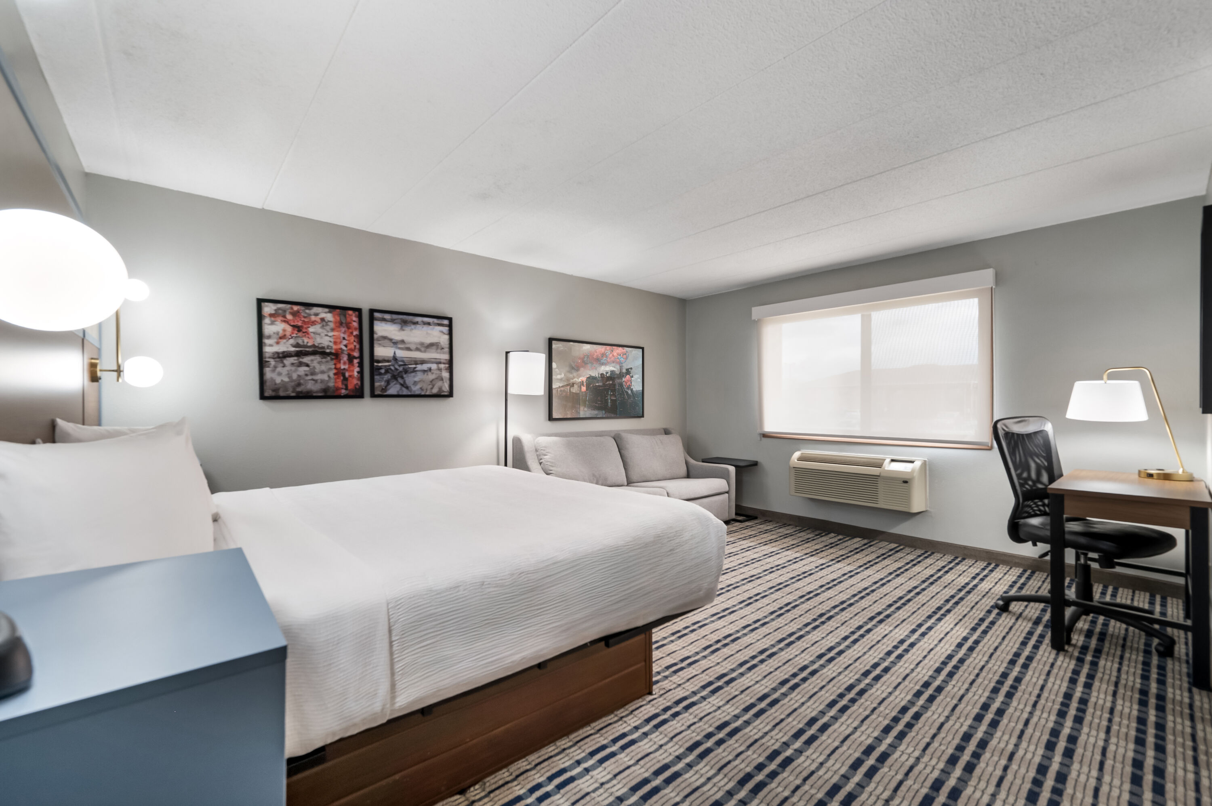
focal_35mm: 14
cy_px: 403
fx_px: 471
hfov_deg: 104.3
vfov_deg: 81.1
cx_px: 606
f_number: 8
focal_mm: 14
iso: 400
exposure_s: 1/15
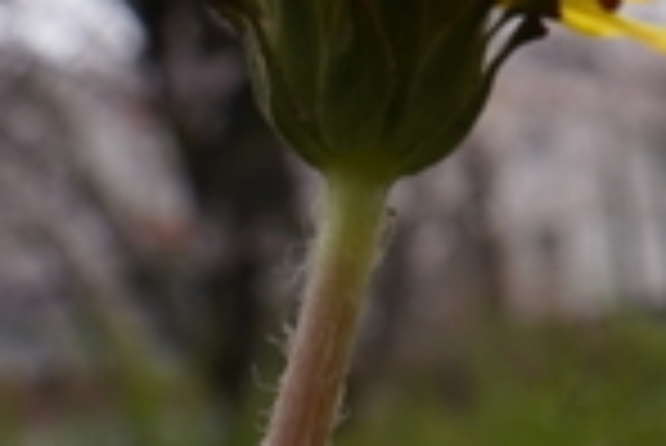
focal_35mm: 97
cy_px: -329
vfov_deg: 12.9
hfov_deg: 19.1
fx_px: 1796
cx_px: 914
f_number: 16
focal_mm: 24
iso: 100
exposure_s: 1/60
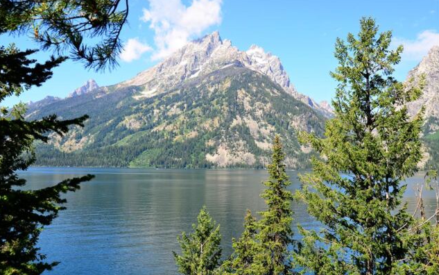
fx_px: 443
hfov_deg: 52.7
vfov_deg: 34.5
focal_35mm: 37
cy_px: 134
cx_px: 220
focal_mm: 24
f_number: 9
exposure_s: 1/320
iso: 200
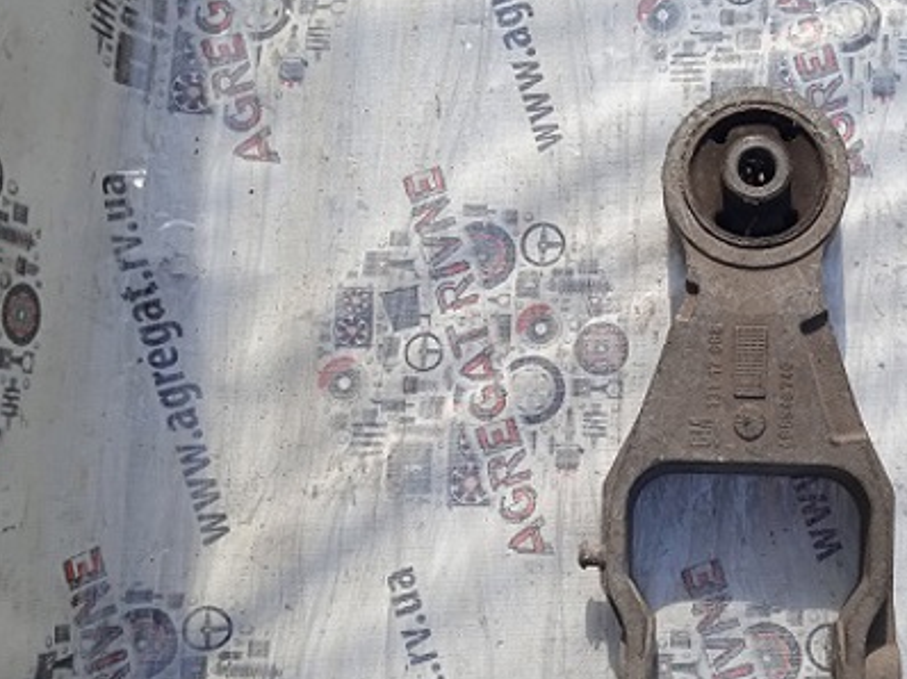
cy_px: 370
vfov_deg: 32.1
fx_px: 1178
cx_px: 702
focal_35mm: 45
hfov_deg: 40.7
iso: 112
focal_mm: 3.43
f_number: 2.2
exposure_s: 1/900
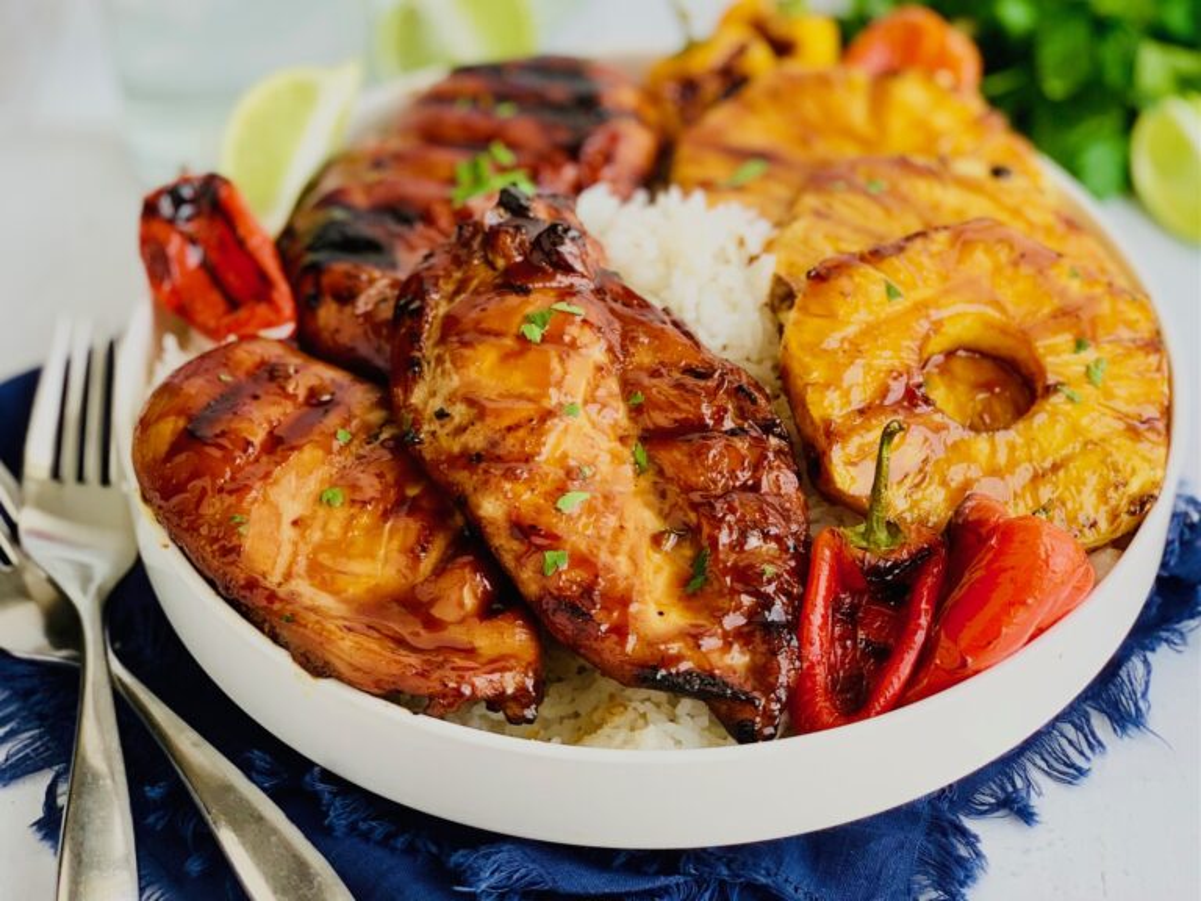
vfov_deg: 28.0
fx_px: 1804
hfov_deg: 36.8
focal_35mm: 52
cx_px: 600
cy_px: 450
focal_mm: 6
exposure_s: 1/122
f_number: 2.4
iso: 32
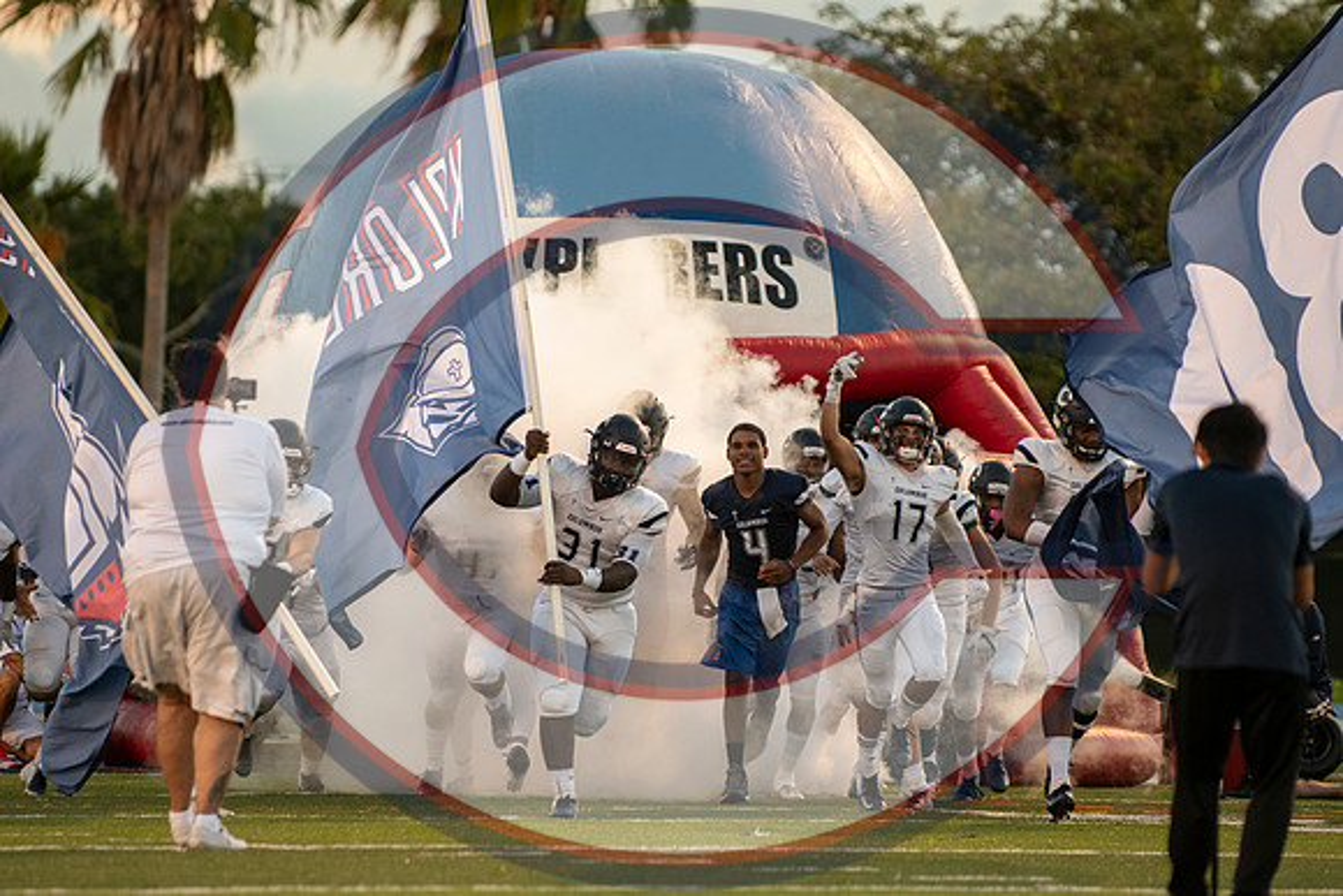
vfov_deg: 4.6
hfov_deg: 6.9
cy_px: 448
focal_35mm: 300
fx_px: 11194
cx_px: 672
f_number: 2.8
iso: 1600
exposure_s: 1/1600
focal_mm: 200
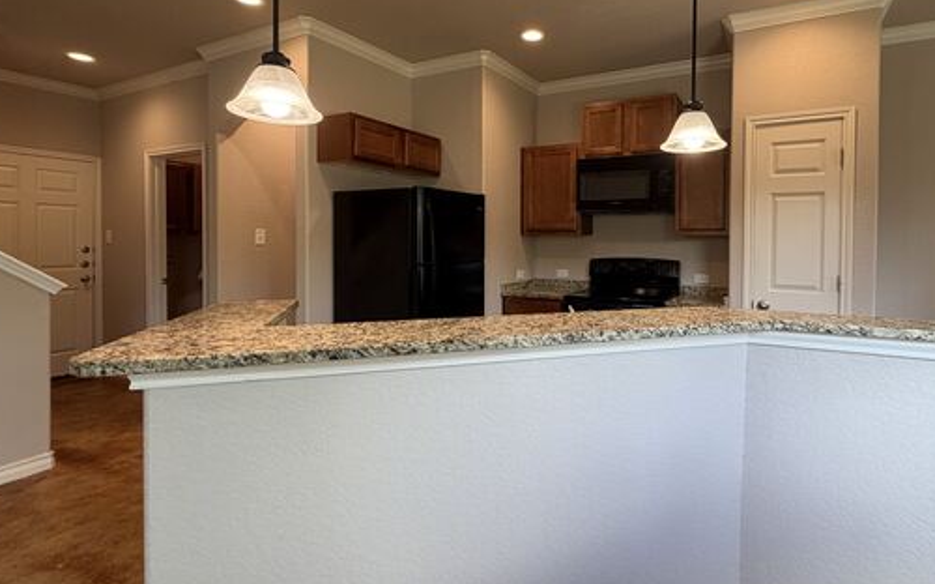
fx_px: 484
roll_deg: +0.0
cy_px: 245
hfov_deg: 87.3
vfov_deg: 61.8
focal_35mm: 19
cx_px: 540
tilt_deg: -0.3
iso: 125
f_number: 2.2
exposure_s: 1/120
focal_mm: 2.22
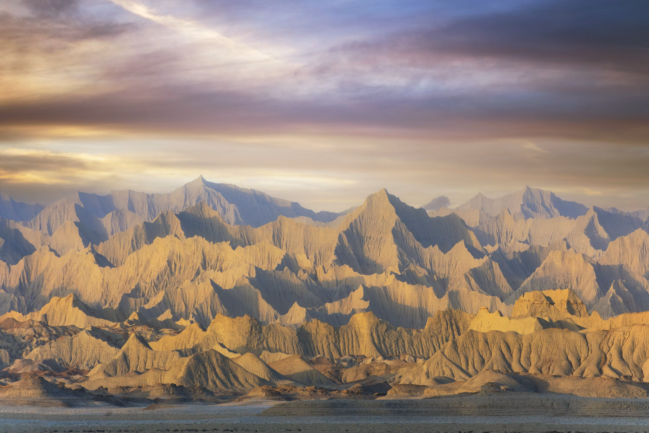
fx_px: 4867
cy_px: 216
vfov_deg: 5.1
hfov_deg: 7.6
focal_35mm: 270
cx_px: 324
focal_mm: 180
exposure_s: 1/400
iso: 125
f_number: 8
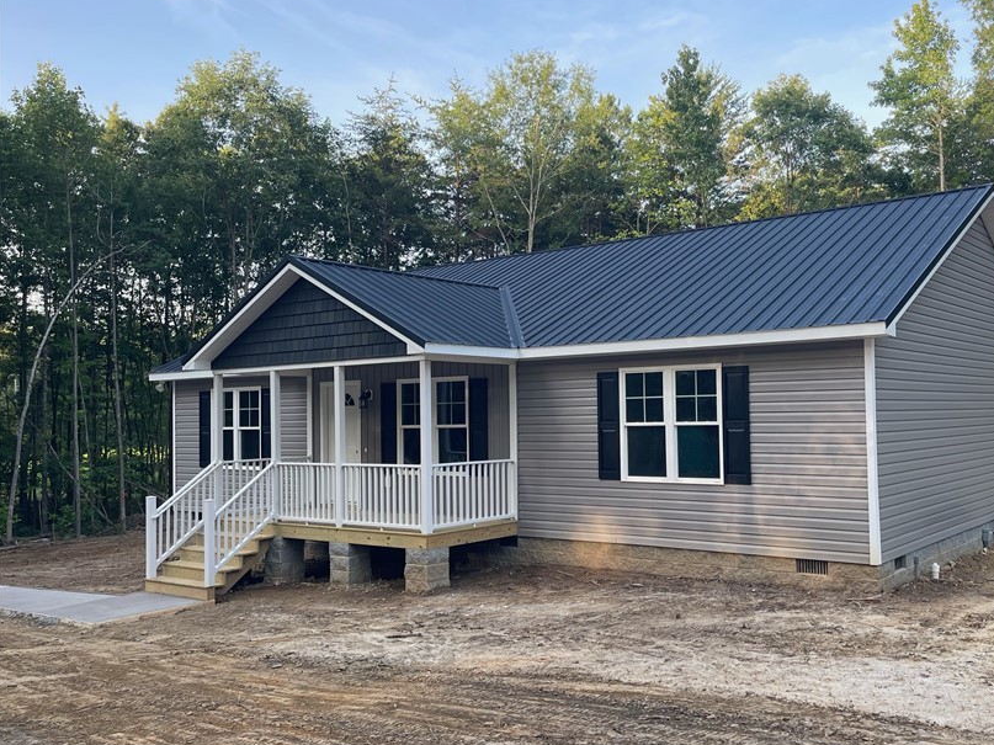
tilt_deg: -0.3
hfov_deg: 54.7
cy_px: 385
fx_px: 947
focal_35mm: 33
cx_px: 628
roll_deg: +0.8
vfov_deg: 42.9
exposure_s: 1/286
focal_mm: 5.1
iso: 40
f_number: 1.6
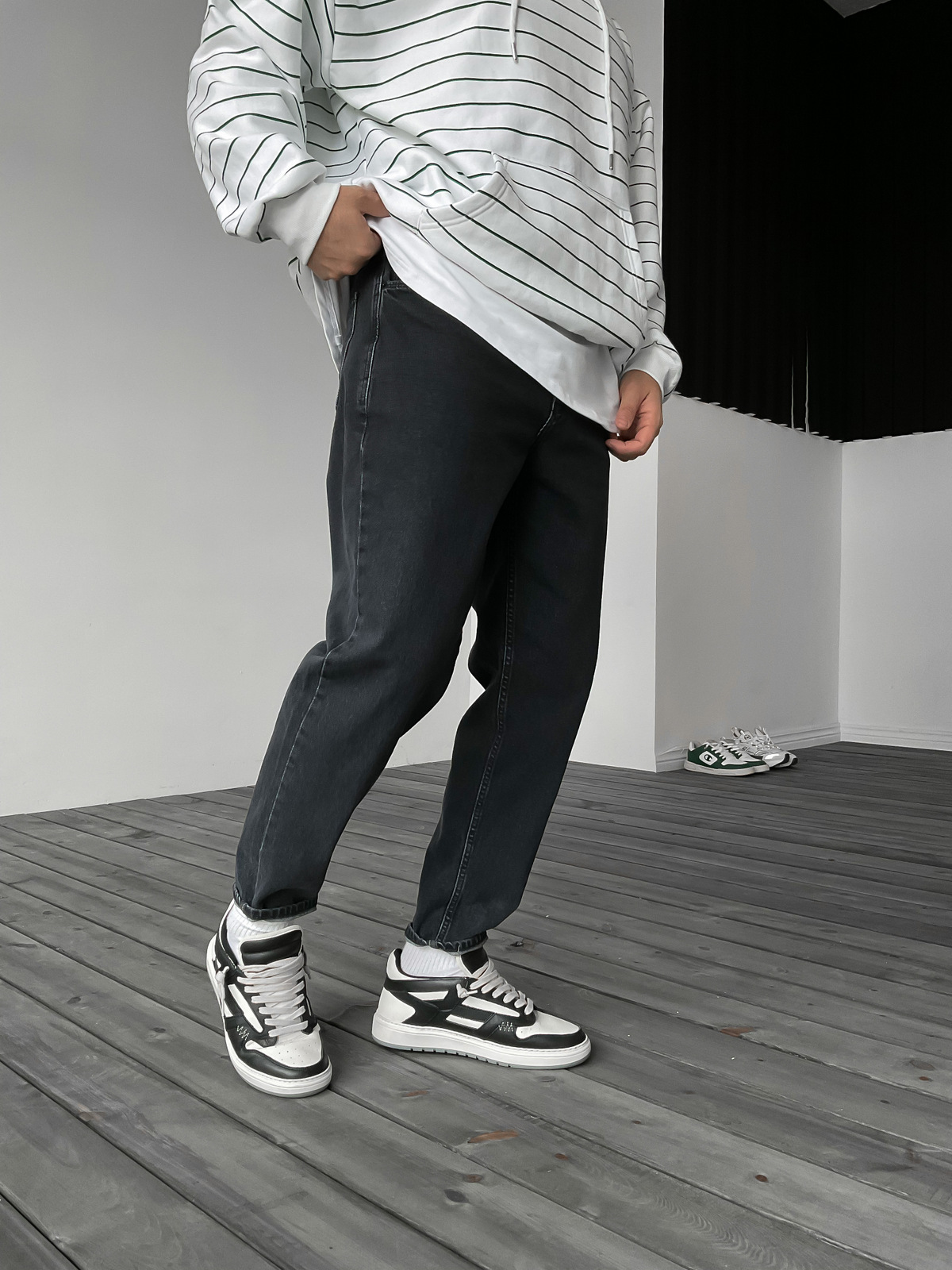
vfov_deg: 61.7
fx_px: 1063
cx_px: 476
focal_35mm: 29
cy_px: 635
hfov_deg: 48.2
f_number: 1.8
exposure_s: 1/90
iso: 64
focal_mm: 3
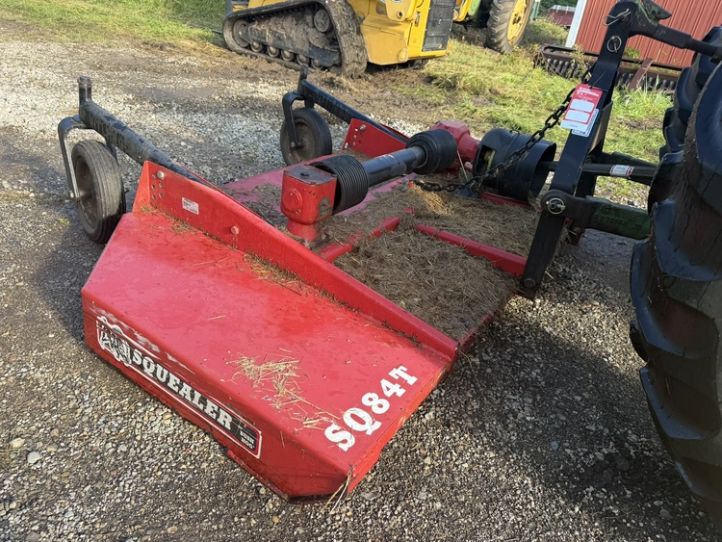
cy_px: 271
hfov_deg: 71.6
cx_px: 361
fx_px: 501
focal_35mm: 24
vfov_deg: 56.8
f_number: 1.78
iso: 80
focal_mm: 6.76
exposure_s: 1/559
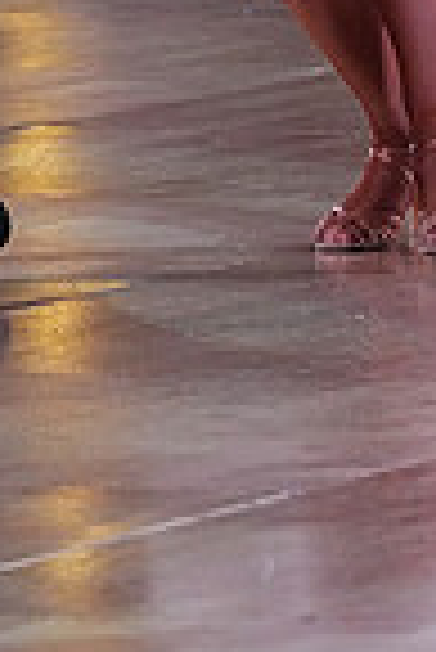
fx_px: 12395
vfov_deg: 3.0
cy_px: -517
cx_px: 137
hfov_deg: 2.0
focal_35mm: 684
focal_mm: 171
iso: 8000
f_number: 6.3
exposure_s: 1/400
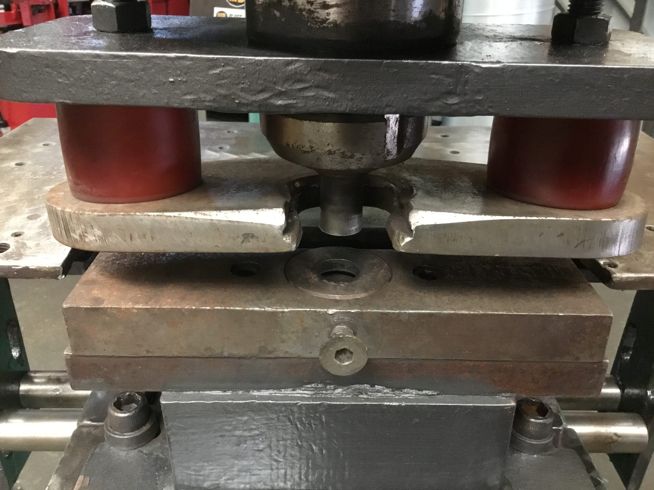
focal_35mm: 31
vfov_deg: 45.4
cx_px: 327
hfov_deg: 58.4
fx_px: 586
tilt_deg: -26.3
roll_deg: -0.9
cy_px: 245
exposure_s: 1/17
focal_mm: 3.3
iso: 320
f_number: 2.4
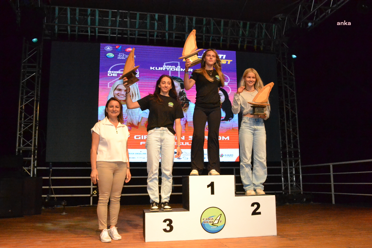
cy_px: 124
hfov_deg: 57.2
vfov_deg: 40.0
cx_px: 186
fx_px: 341
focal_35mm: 33
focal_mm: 22
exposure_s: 1/200
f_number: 13
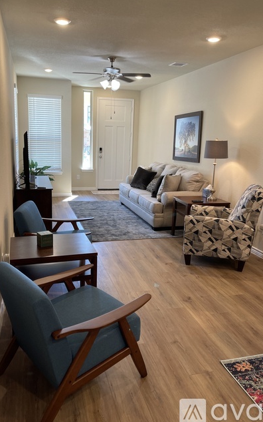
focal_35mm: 29
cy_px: 203
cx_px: 121
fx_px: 333
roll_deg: -1.7
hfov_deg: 43.1
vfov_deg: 64.6
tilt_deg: -11.9
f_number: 1.6
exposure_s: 1/60
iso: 80
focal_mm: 5.1
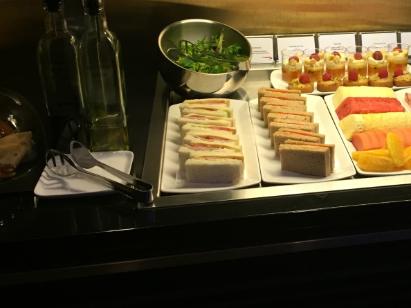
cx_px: 345
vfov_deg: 28.9
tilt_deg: -24.4
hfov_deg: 36.5
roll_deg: -0.3
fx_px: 593
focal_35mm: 50
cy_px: 100
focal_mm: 4.15
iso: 125
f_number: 2.2
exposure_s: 1/33
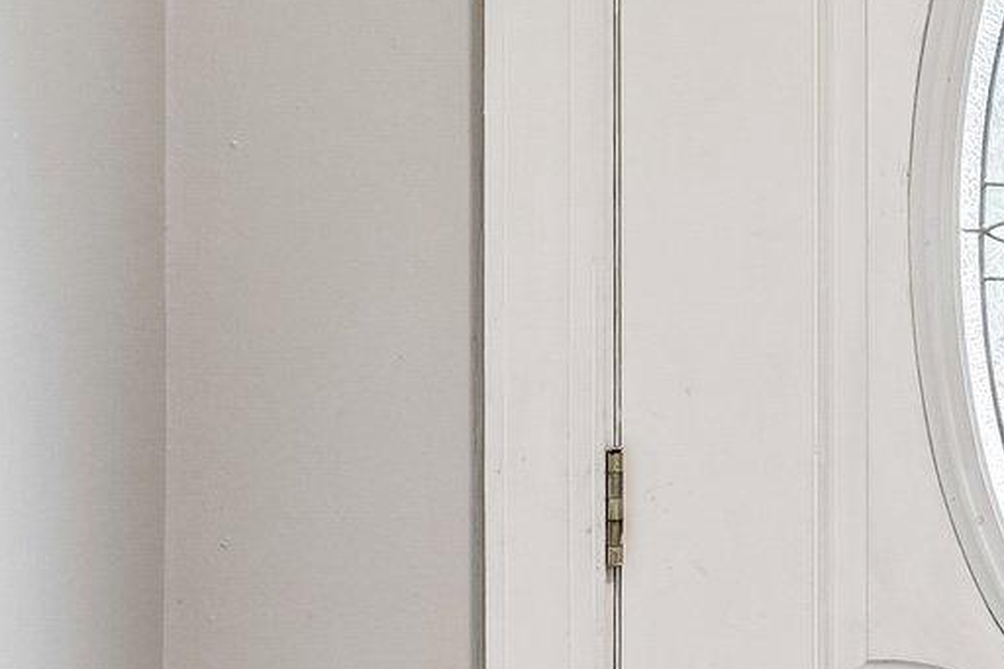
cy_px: 323
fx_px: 1561
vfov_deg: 24.2
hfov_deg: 20.6
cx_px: 1912
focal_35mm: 56
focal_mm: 14
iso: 400
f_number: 8
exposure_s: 1/13
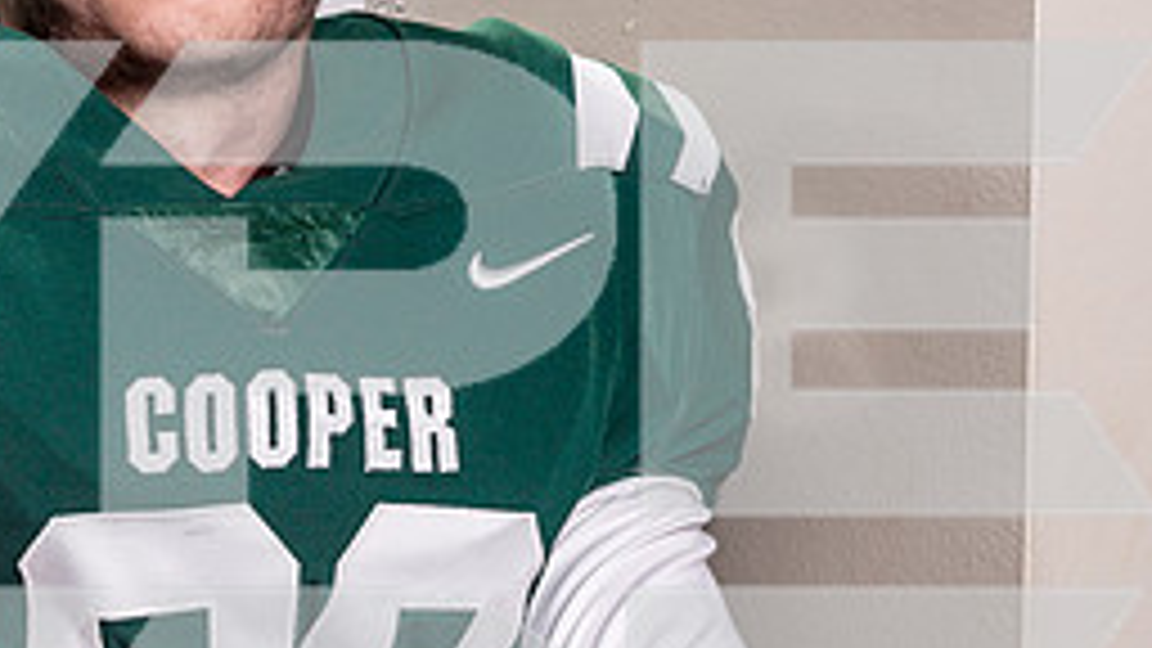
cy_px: 281
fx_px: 4277
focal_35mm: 140
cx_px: 14
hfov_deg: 15.1
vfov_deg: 8.7
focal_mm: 59
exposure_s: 1/320
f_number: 8
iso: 100
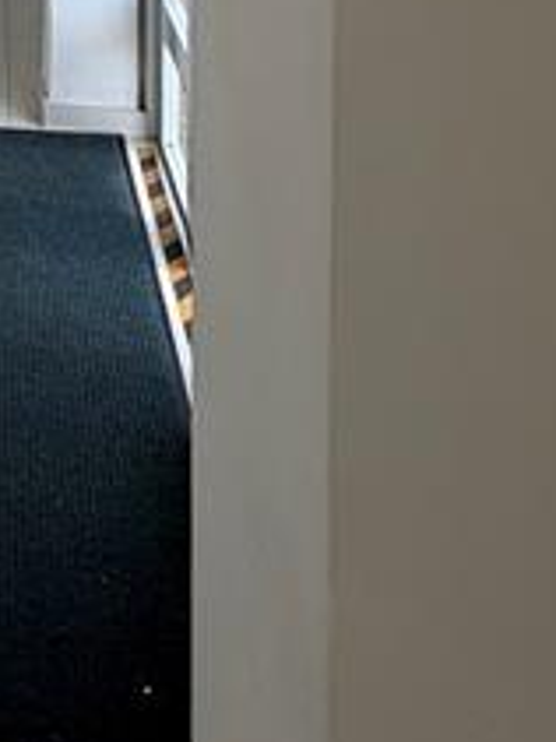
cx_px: -208
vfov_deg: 27.6
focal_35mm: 51
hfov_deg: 24.2
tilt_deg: -2.6
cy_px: -331
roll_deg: +1.0
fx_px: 1093
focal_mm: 2.22
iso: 50
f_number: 2.2
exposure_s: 1/121
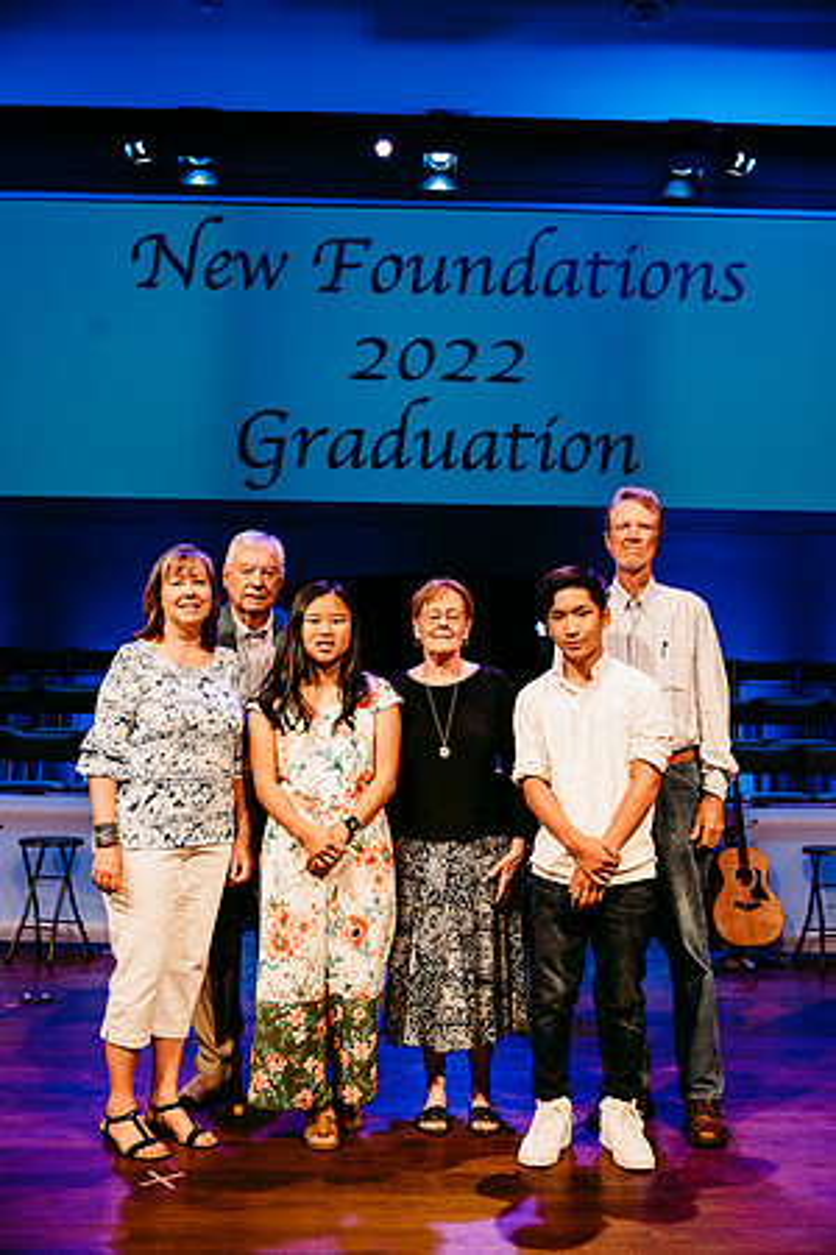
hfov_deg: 35.1
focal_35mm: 38
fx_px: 1324
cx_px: 418
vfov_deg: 50.7
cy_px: 628
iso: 1000
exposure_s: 1/200
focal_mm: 38
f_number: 4
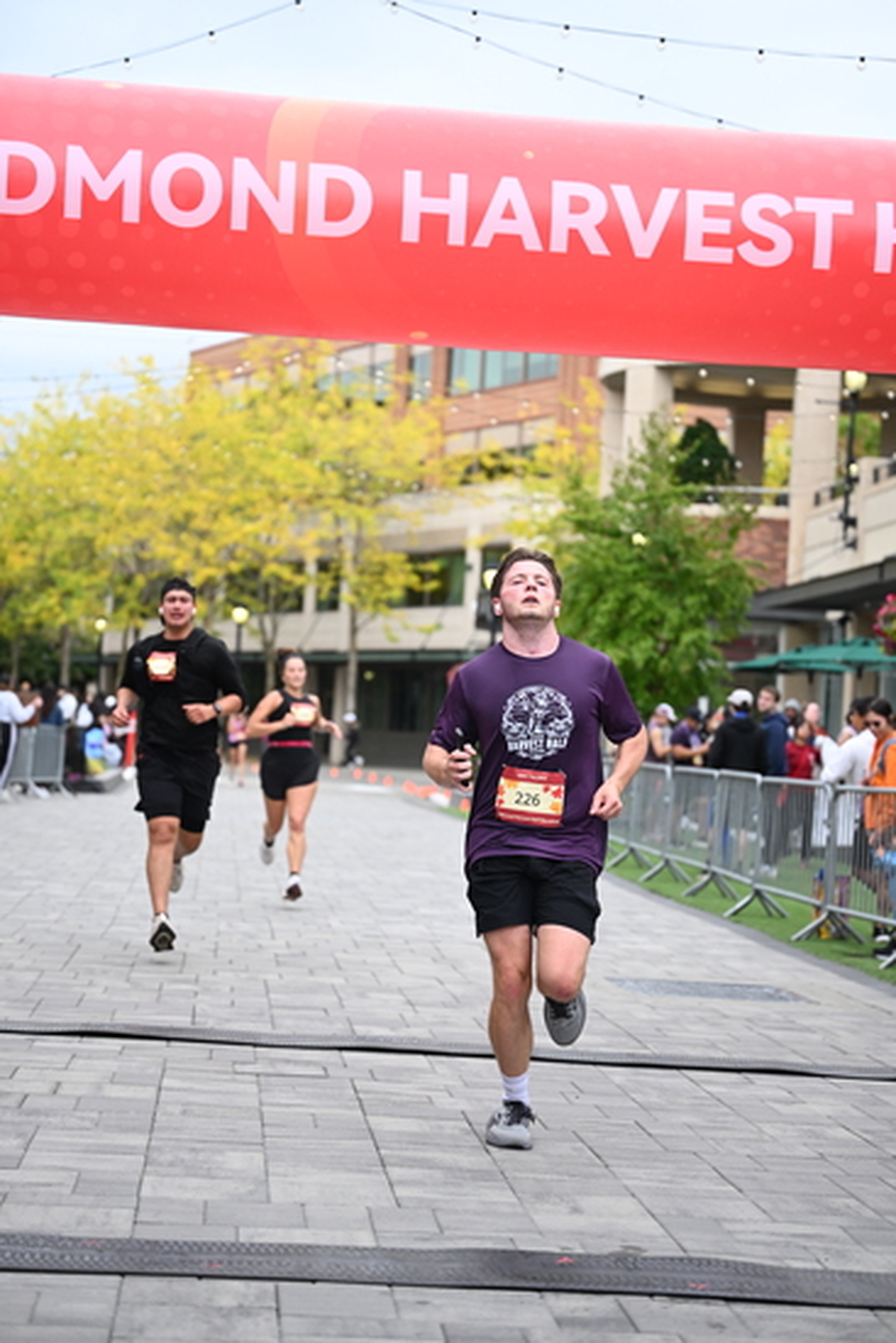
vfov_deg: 28.8
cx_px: 448
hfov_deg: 19.5
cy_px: 672
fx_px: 2611
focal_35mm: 70
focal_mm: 70
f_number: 2.8
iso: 640
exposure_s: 1/2000
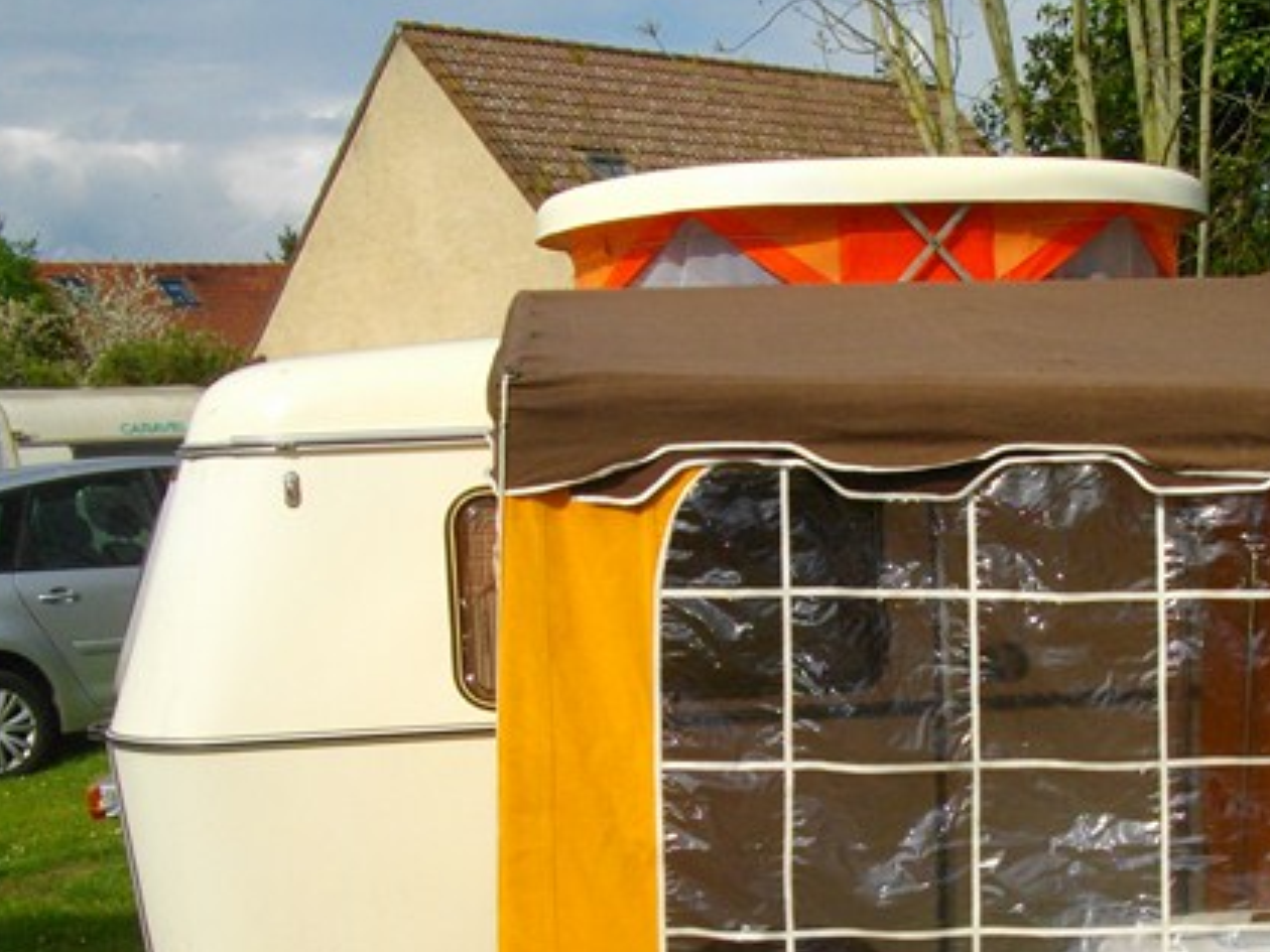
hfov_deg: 31.4
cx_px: 874
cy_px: 762
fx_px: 2238
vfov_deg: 23.7
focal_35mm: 61
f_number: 5.5
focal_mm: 5.7
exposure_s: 1/640
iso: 100
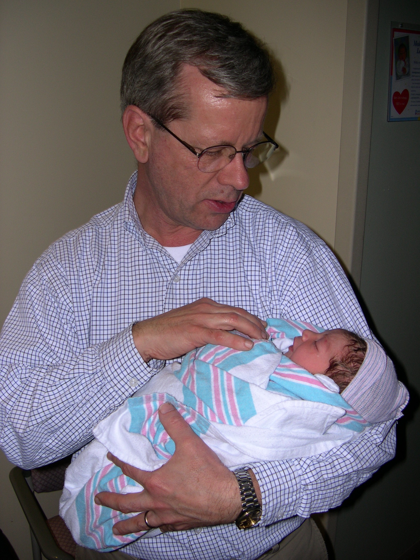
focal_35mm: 38
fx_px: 615
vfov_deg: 49.0
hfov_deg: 37.7
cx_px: 210
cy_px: 280
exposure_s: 1/60
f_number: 2.8
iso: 100
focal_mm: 8
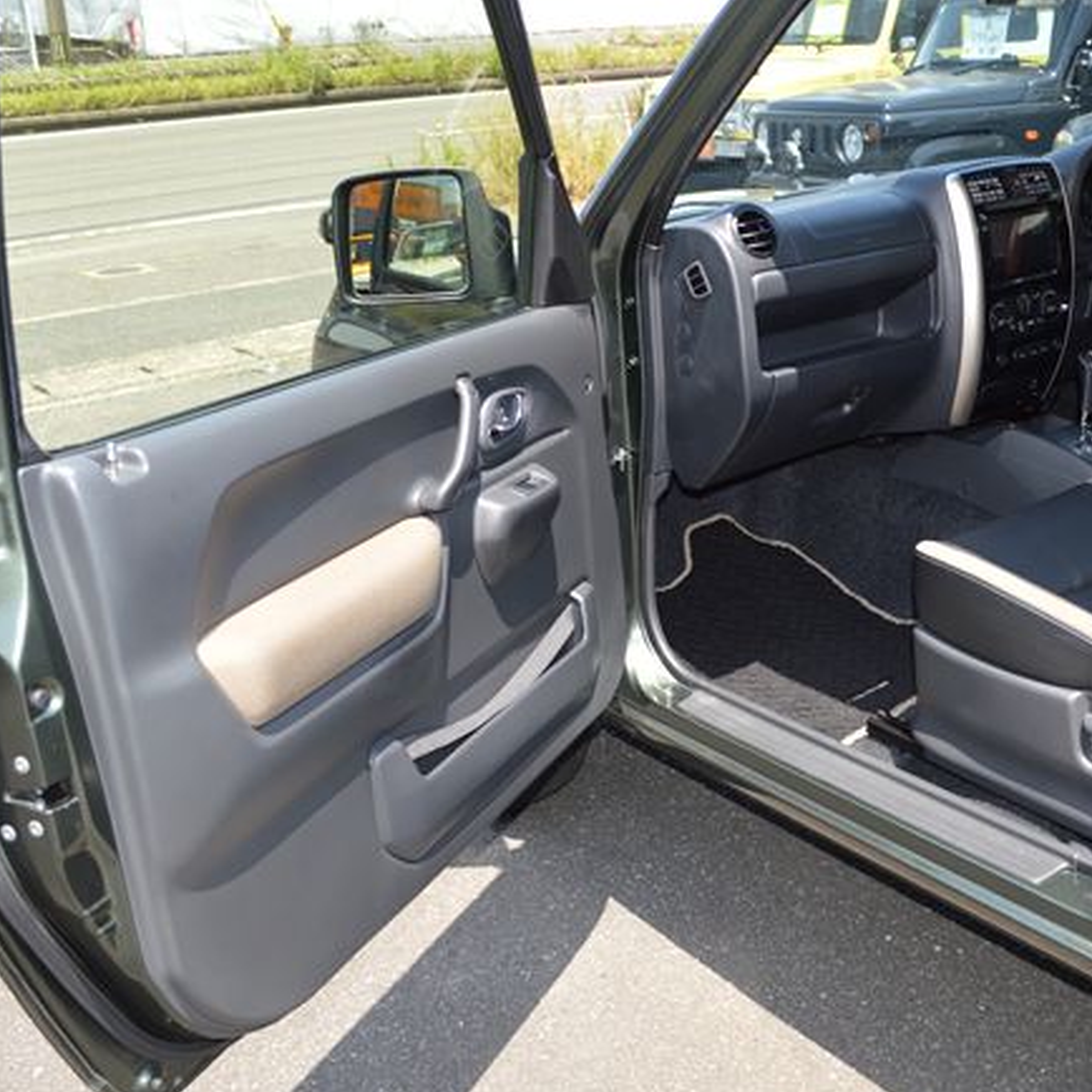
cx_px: 649
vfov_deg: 44.9
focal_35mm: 37
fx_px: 1321
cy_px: 540
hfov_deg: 44.7
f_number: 4
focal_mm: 18
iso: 100
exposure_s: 1/200
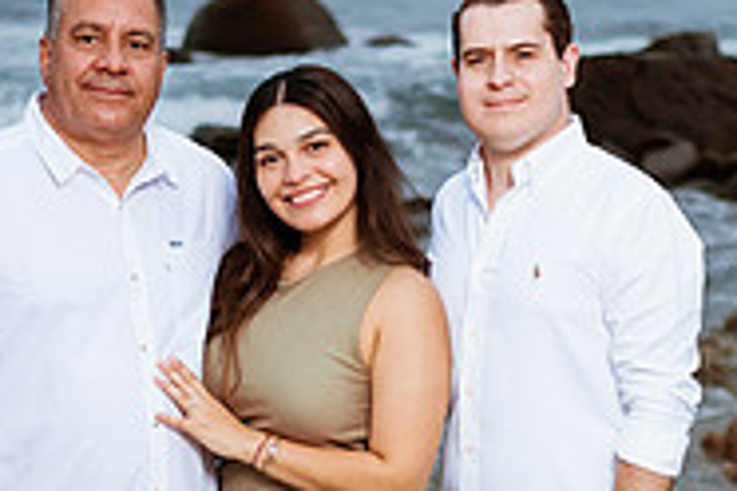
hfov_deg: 18.8
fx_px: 2231
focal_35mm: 109
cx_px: 392
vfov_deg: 12.4
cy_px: 469
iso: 100
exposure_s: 1/500
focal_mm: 35
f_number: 1.8
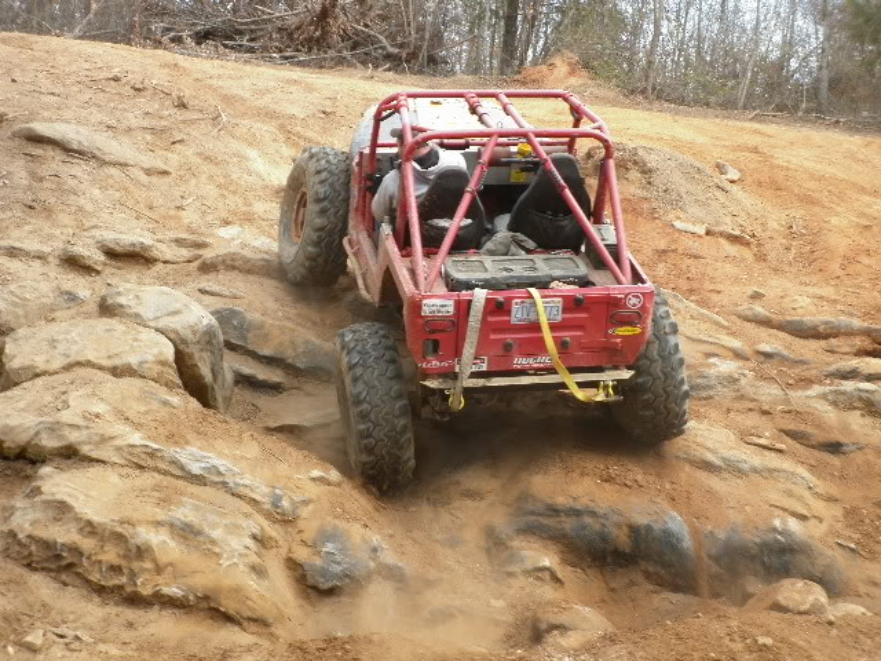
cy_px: 330
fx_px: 2062
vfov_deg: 18.2
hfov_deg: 24.1
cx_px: 440
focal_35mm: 81
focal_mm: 14.6
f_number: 5.3
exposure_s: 1/80
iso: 80
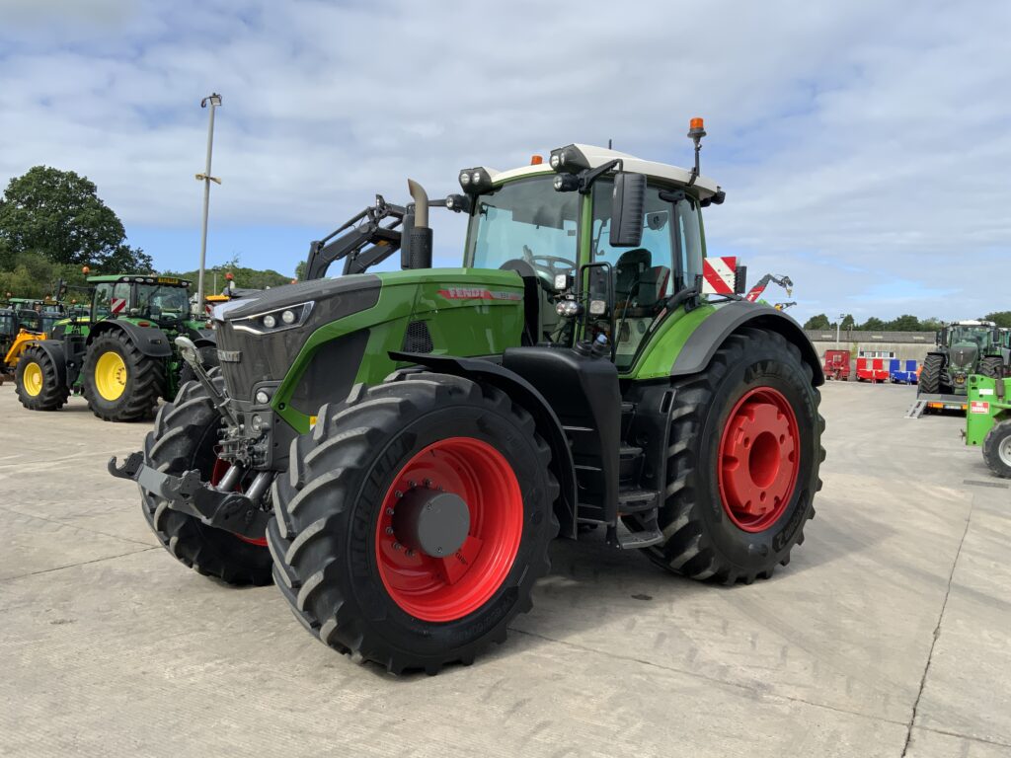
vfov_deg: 48.2
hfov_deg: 61.7
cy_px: 379
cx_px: 506
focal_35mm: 29
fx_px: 847
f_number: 1.8
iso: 16
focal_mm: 3
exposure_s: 1/1451
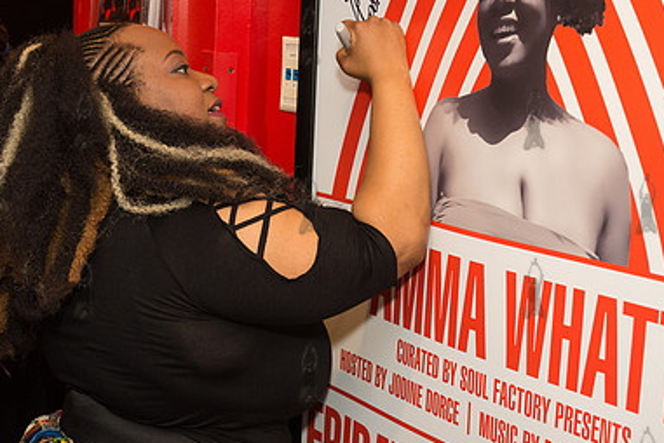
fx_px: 1180
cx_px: 308
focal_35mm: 64
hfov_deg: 31.4
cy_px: 203
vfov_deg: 21.2
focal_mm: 42
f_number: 4
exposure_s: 1/500
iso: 2000
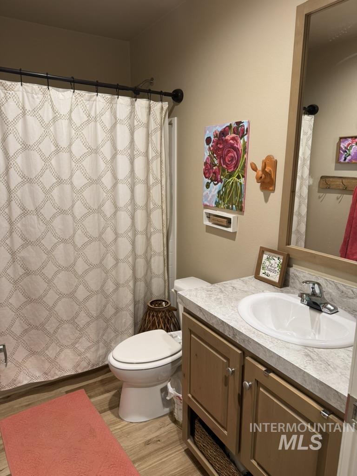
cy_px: 238
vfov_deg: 71.6
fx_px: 330
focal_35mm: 24
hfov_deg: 56.8
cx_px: 178
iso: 160
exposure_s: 1/60
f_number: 1.78
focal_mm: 6.76
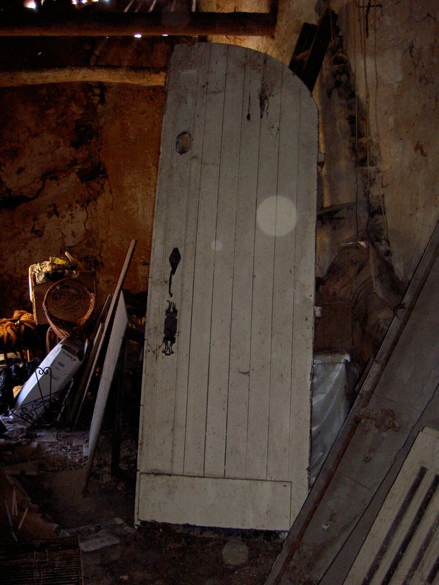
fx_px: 659
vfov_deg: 47.9
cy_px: 292
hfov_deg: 36.8
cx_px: 220
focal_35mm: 39
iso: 200
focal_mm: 8
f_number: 2.8
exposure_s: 1/60
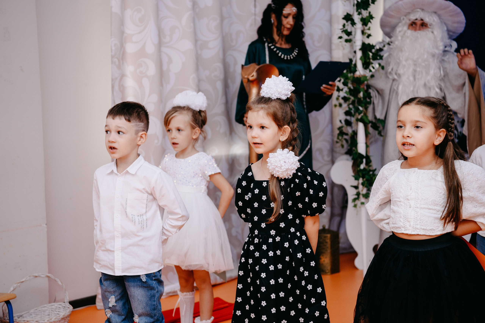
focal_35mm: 65
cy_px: 162
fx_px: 876
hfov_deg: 31.0
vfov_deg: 20.9
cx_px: 242
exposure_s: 1/160
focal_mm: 65
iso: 500
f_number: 4
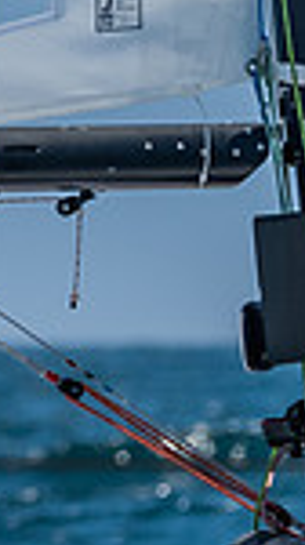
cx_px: -427
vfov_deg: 1.4
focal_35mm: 1510
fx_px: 21784
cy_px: 535
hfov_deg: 0.8
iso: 400
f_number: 6.3
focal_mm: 220
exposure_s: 1/2000
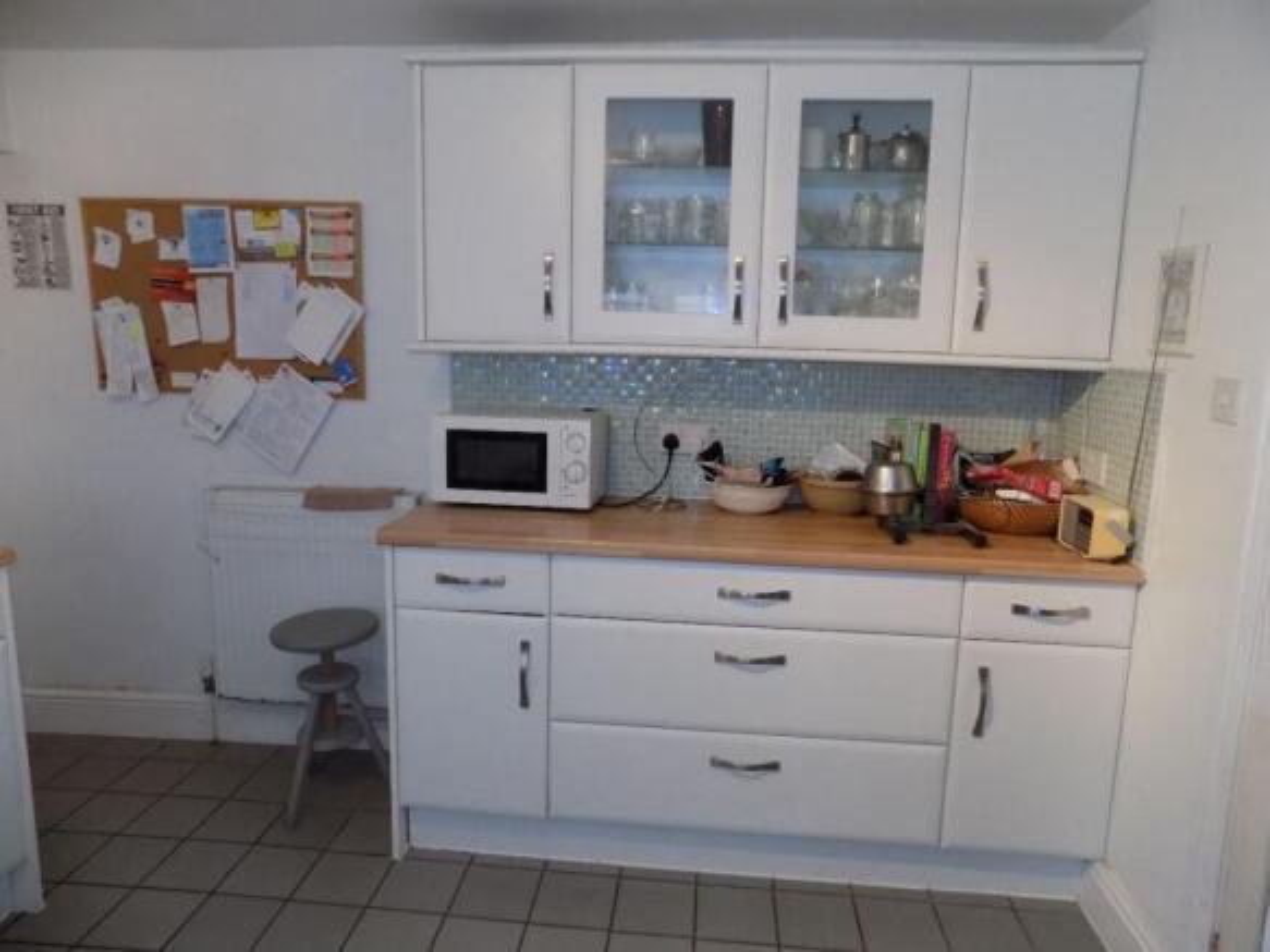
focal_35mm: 23
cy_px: 476
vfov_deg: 58.9
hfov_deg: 73.9
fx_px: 844
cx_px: 635
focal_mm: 4
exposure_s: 1/30
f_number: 3.1
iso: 360
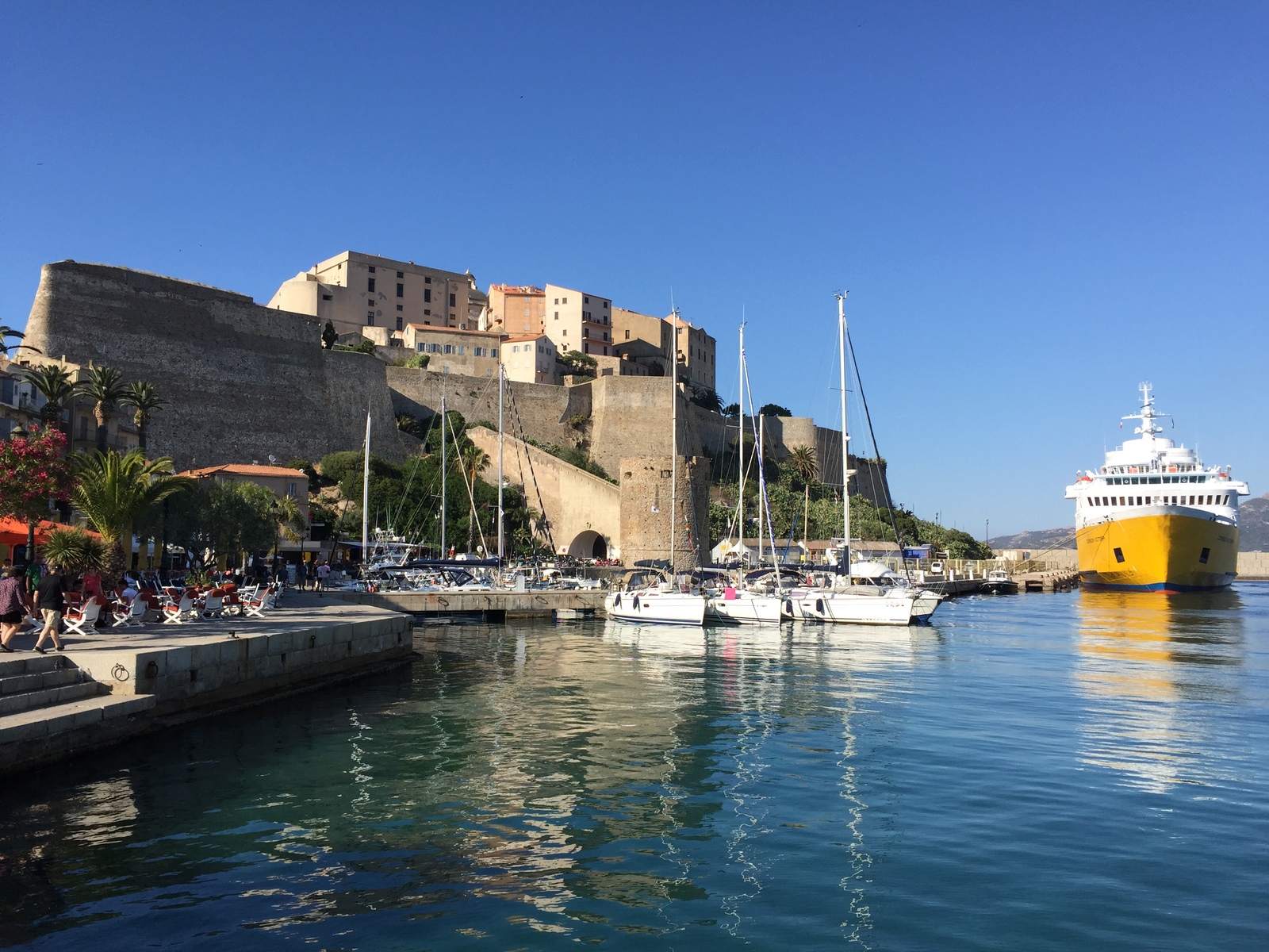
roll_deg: -0.8
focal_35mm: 29
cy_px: 476
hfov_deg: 61.7
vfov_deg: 48.2
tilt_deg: +4.7
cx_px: 634
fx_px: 1063
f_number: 2.2
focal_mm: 4.15
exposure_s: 1/1799
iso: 32
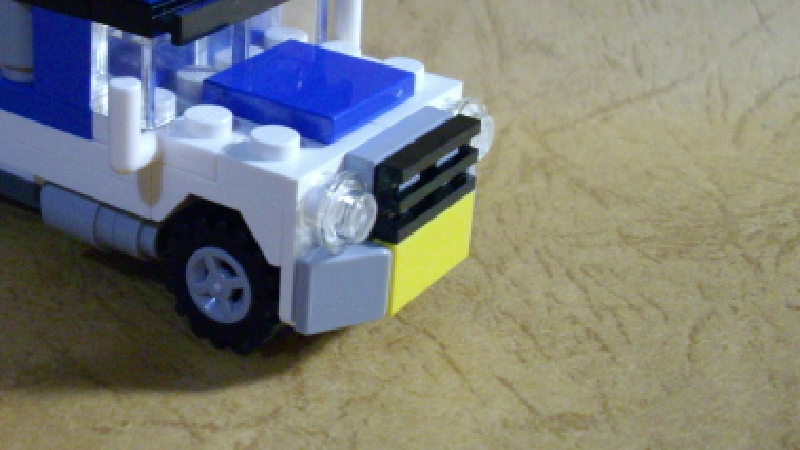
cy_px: 46
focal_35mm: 68
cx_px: 207
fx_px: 1442
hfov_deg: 30.5
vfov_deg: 17.5
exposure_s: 1/30
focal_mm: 6.2
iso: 400
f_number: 2.8
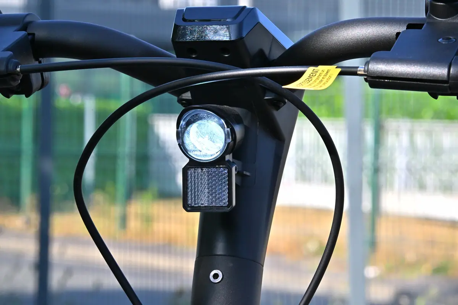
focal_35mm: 175
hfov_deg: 11.7
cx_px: 229
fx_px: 2226
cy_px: 152
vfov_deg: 7.8
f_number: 25
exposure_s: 1/400
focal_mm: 175
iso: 2000
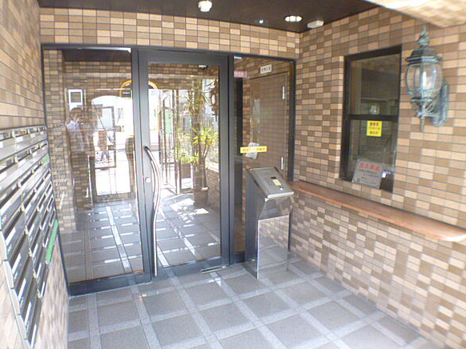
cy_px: 172
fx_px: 444
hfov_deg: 55.4
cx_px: 238
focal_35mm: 33
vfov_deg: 42.9
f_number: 2.9
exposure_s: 1/40
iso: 400
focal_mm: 5.7
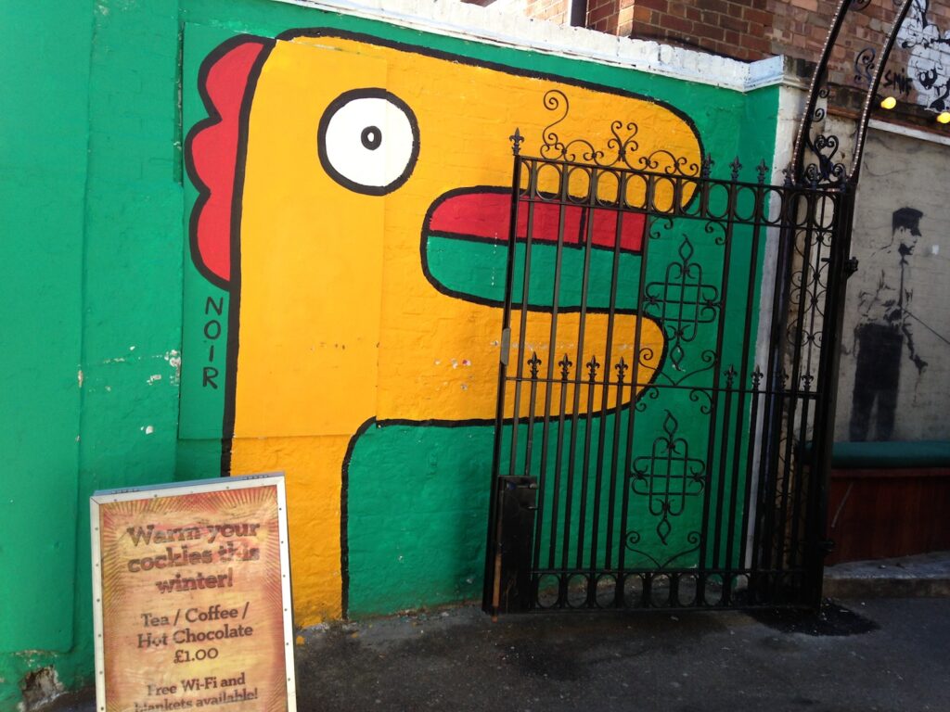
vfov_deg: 42.9
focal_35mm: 33
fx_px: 906
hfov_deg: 55.4
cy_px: 356
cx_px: 475
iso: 50
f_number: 2.4
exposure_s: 1/195
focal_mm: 4.13
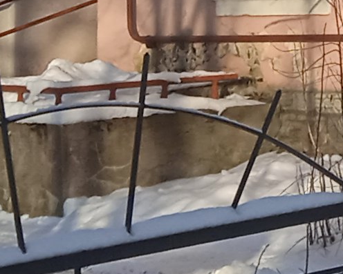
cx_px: 747
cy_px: -356
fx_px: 2325
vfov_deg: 6.5
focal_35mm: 229
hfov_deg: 8.0
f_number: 2.2
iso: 100
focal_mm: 3.43
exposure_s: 1/453
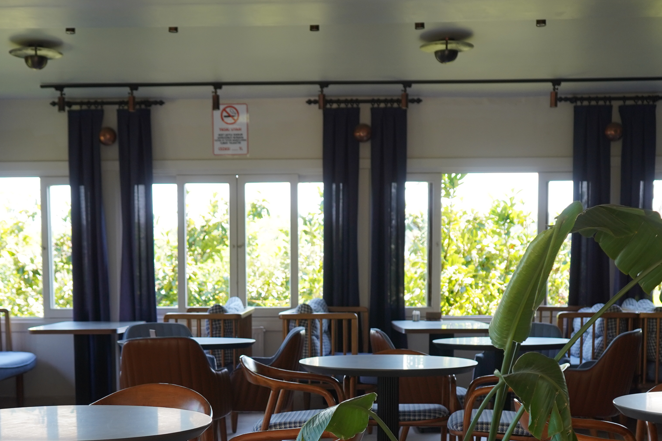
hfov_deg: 31.9
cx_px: 286
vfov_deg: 21.0
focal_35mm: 63
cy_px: 425
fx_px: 1158
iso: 400
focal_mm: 32
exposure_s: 1/160
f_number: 4
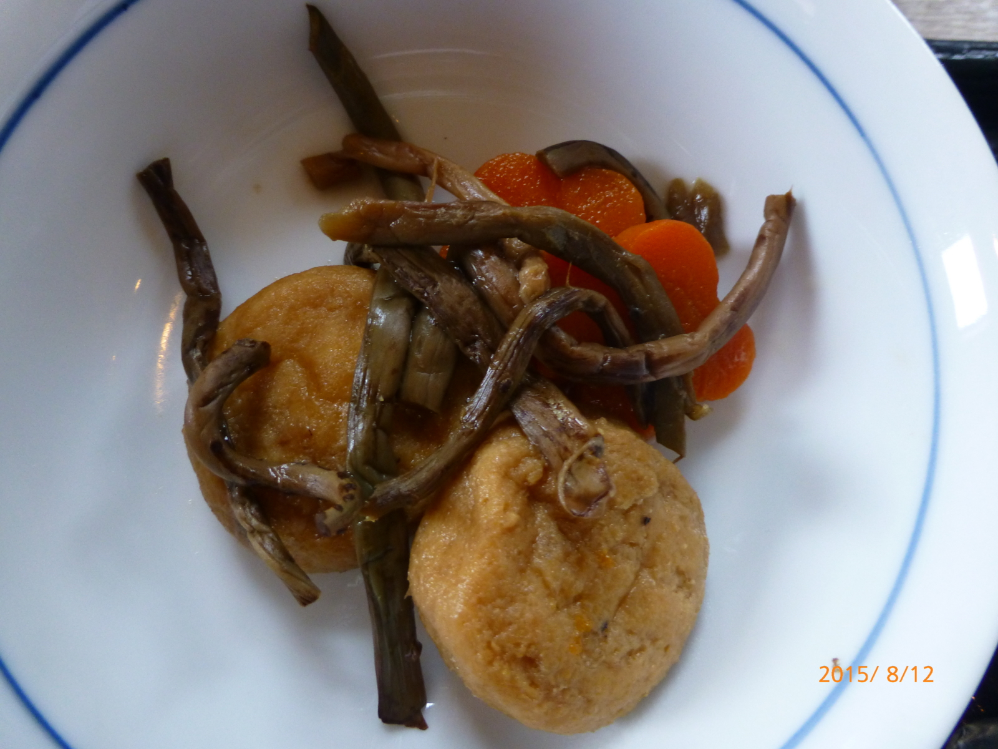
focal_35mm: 24
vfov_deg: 56.8
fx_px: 692
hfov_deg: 71.6
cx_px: 499
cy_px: 374
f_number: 3.3
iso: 320
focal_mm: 4.3
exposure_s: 1/60
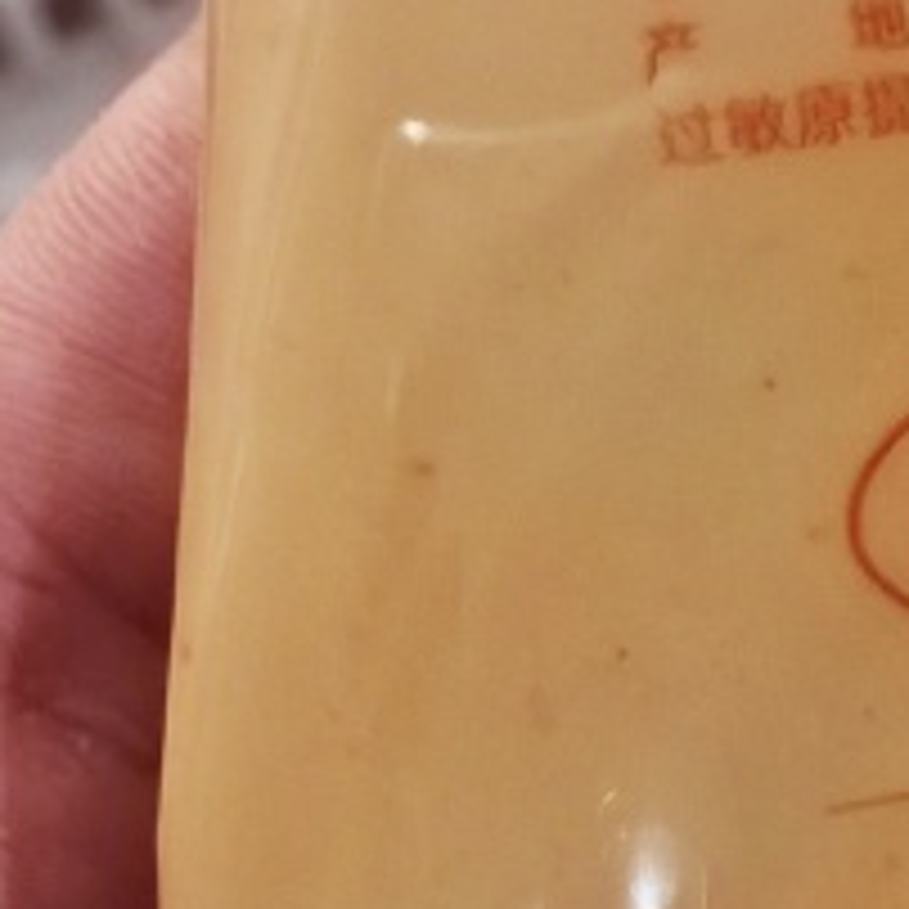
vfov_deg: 13.8
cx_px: 1318
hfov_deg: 13.2
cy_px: 380
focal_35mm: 126
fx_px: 3743
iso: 4000
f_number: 4
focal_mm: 6.98
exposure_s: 1/160
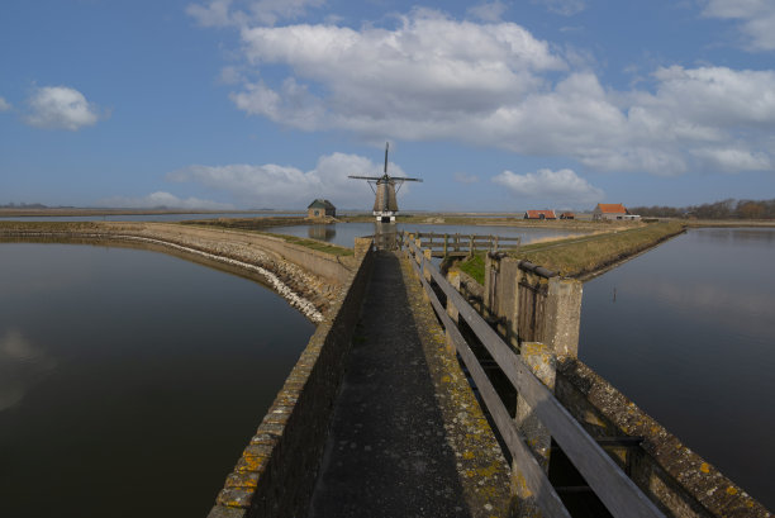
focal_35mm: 16
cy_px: 259
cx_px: 388
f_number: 14
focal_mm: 16
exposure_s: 1/160
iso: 200
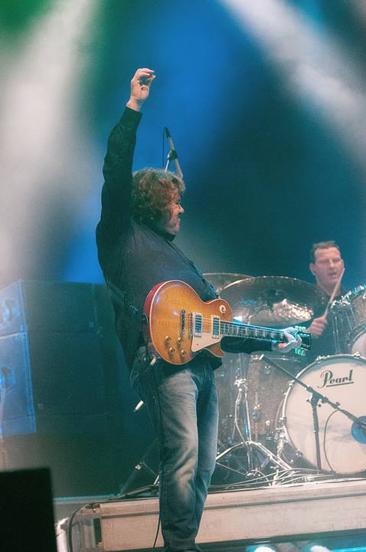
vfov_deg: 17.1
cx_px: 183
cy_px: 276
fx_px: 1835
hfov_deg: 11.4
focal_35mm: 120
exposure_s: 1/320
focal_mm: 80
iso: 3200
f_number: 2.8
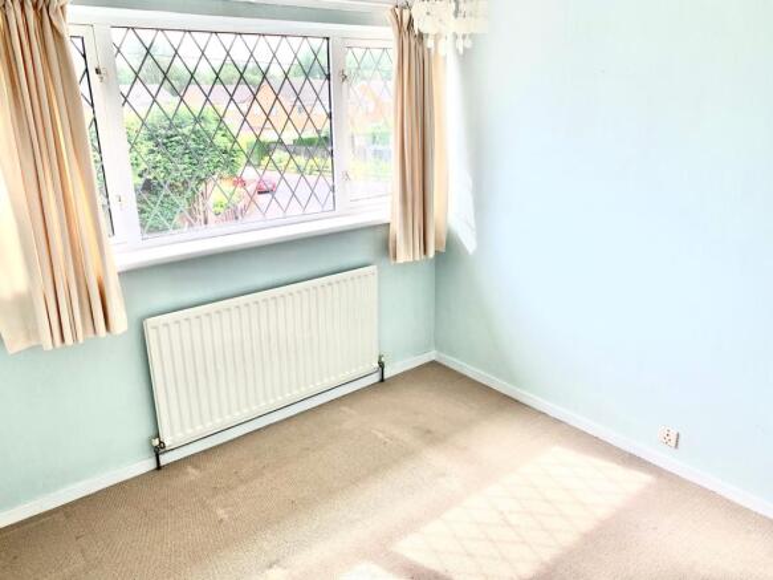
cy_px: 290
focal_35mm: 26
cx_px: 386
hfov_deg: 67.3
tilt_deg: -18.4
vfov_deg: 53.0
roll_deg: +0.9
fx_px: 580
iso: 25
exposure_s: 1/149
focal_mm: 4.25
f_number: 1.8
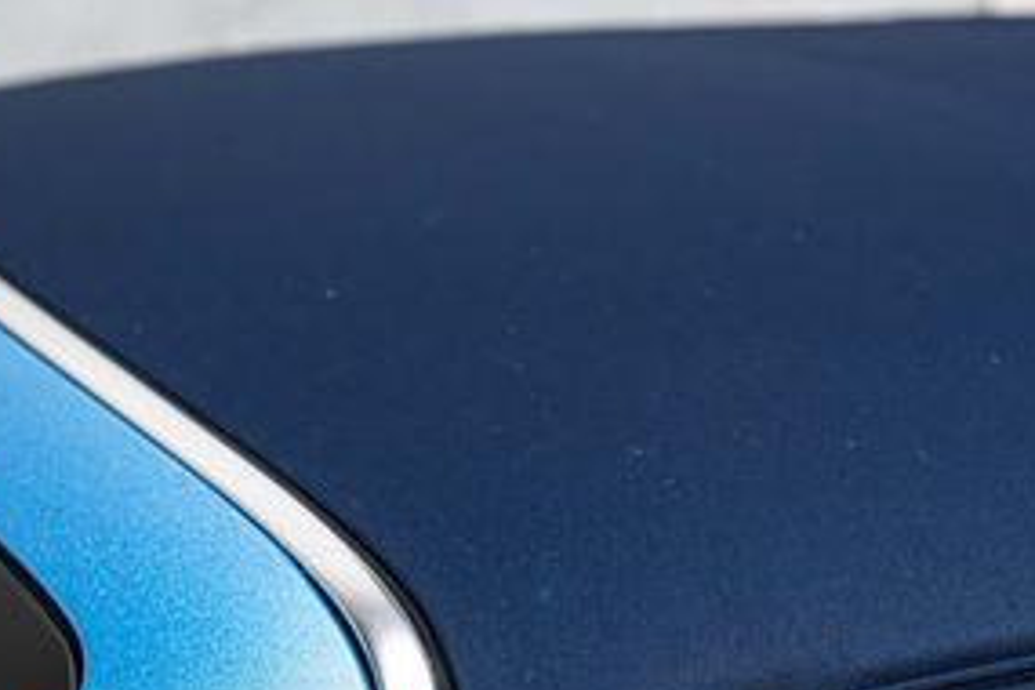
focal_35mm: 101
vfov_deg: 13.4
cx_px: 472
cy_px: 645
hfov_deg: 20.2
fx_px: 2904
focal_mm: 45
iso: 1600
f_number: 5
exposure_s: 1/30
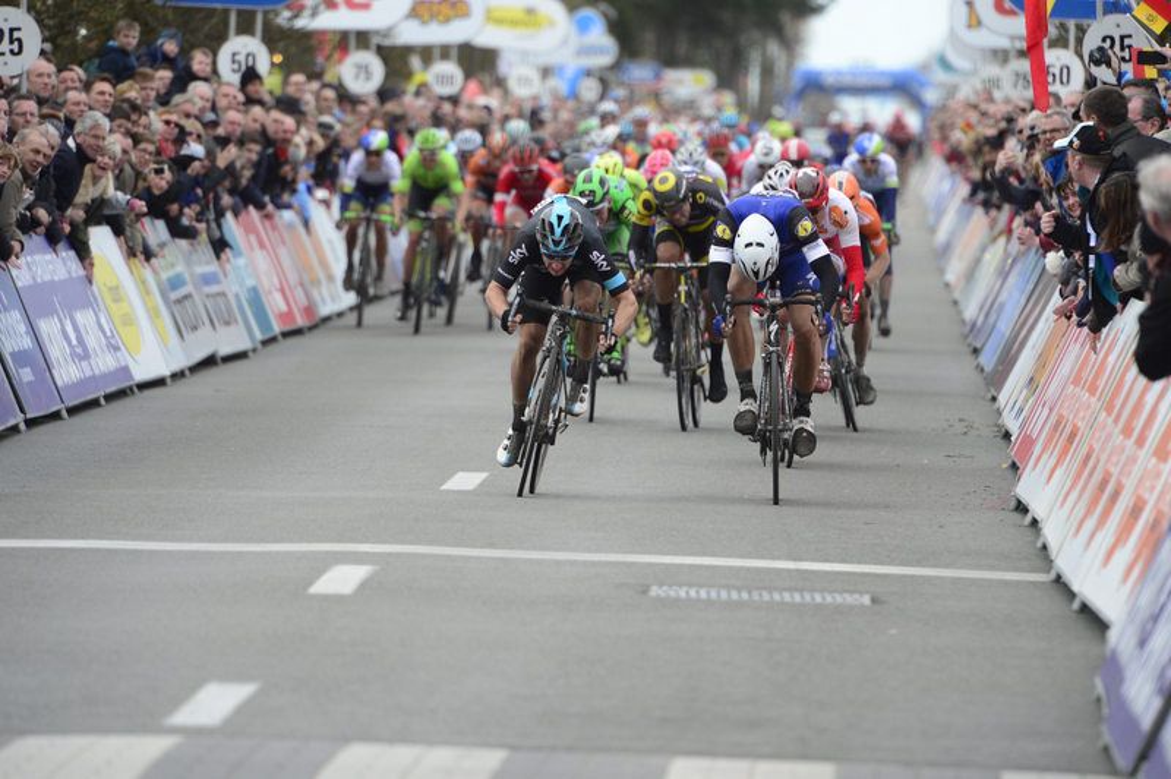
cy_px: 390
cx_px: 586
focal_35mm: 400
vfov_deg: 3.4
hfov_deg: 5.2
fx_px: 13000
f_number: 6.3
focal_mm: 400
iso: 1000
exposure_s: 1/1000
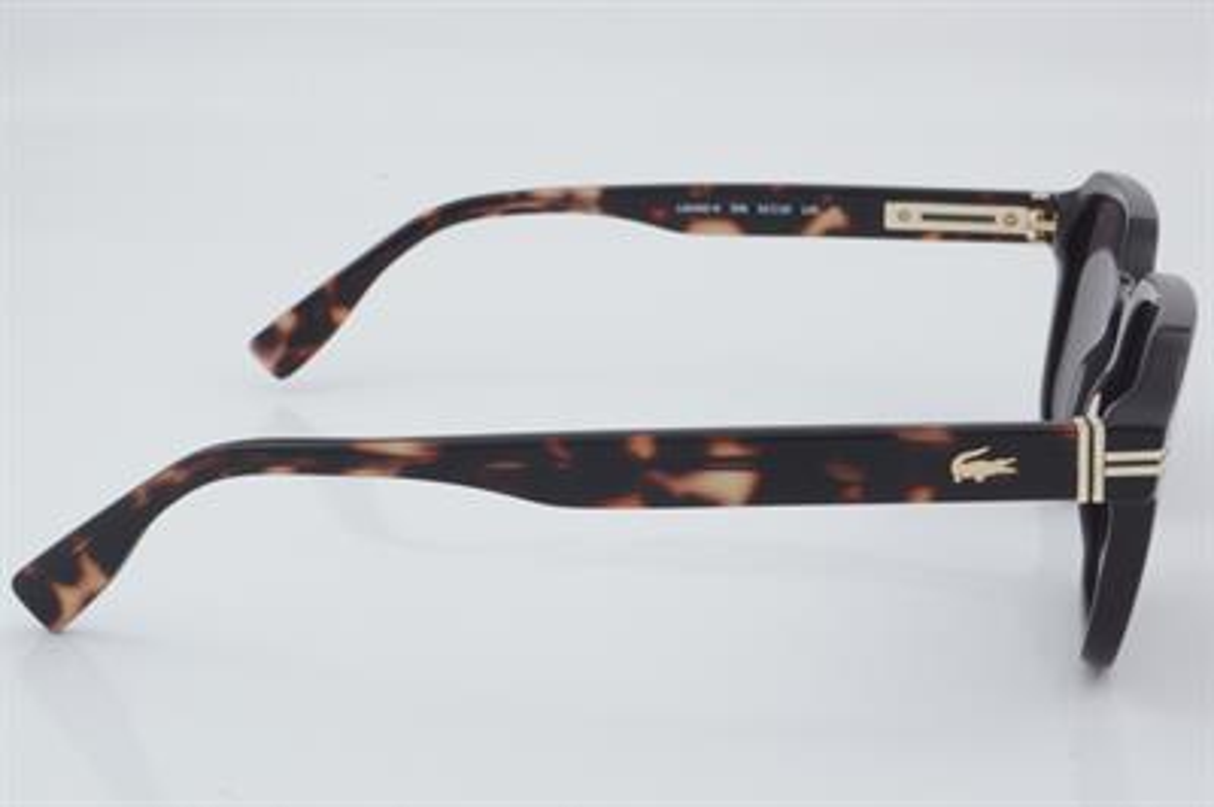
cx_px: 607
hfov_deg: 27.0
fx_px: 2527
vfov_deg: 18.2
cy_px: 404
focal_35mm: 75
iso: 100
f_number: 32
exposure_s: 1/3
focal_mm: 50
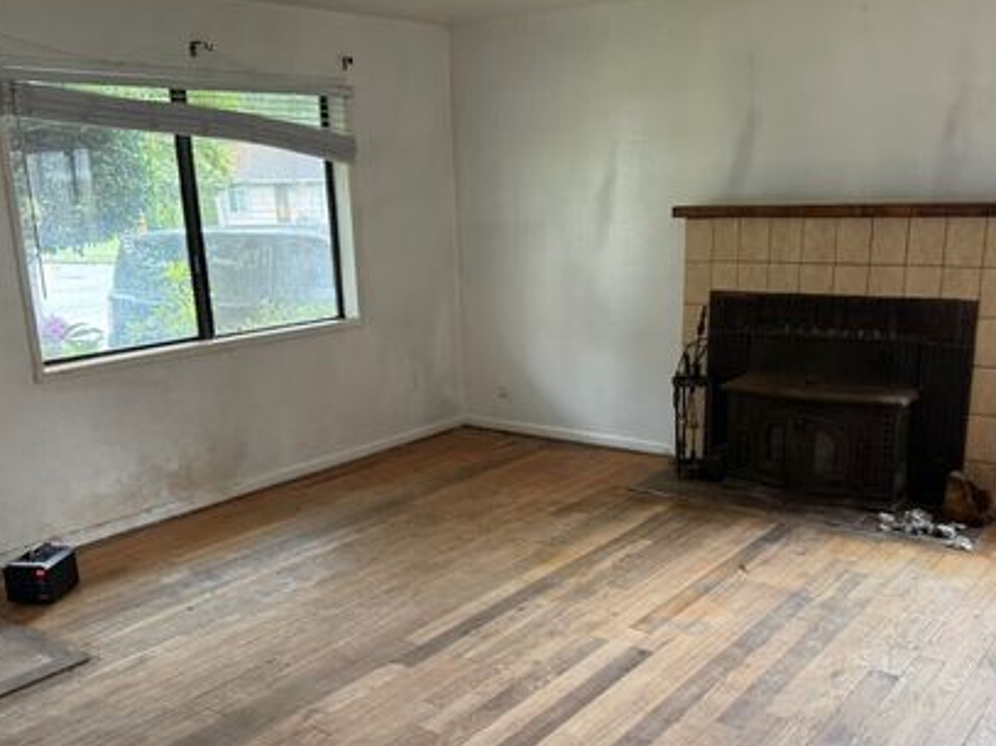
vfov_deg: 40.3
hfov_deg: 52.6
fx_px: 1007
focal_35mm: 35
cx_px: 514
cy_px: 478
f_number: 1.78
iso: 200
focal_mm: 6.76
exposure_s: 1/77
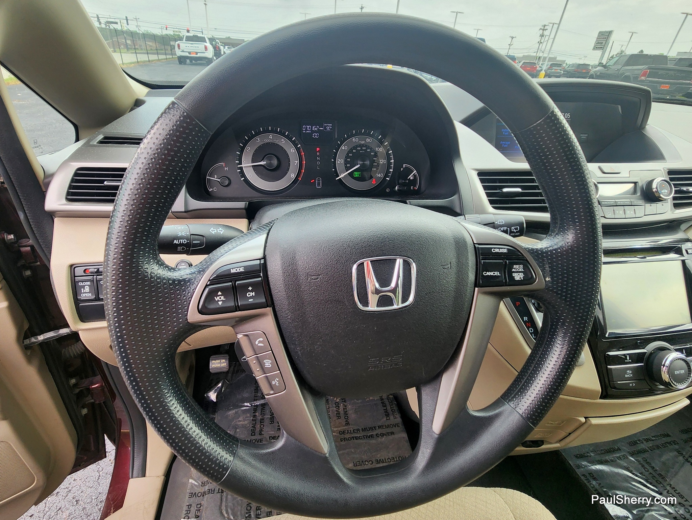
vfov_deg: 89.9
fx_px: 260
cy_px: 260
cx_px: 346
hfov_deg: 106.2
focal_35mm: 13
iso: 50
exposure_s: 1/120
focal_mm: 2.2
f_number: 2.2
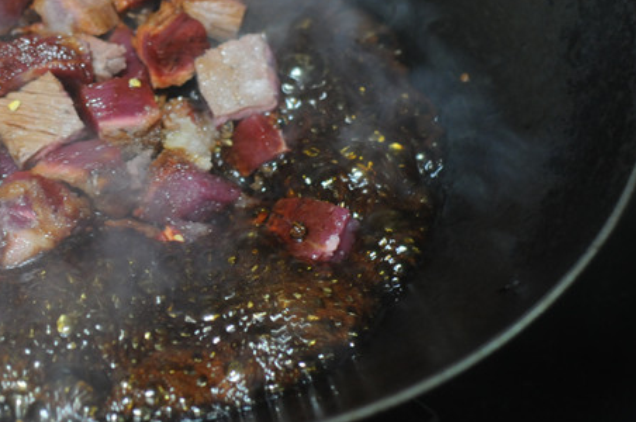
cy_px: 28
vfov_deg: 9.4
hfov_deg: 14.0
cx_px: 43
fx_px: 2558
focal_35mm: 145
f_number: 2.5
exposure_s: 1/15
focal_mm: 50
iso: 1000
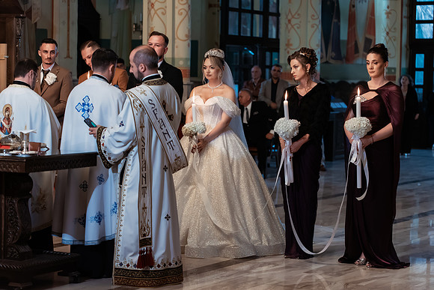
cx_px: 217
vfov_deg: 15.2
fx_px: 1085
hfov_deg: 22.6
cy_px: 145
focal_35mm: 90
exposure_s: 1/250
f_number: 3.5
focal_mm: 90
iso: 3200
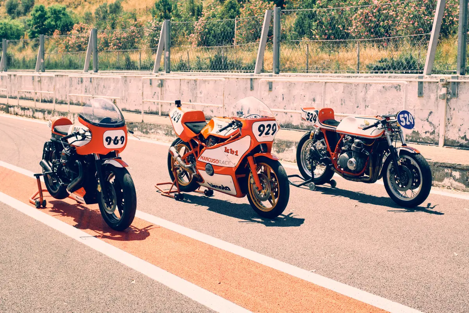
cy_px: 156
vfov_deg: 27.0
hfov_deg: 39.6
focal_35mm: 50
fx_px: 651
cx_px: 234
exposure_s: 1/320
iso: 200
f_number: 7.1
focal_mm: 33.2
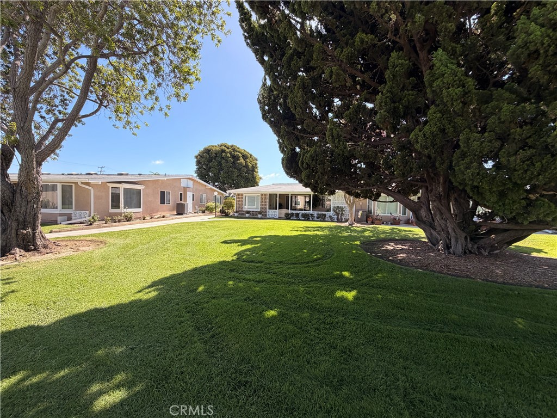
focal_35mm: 14
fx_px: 225
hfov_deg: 102.1
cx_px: 278
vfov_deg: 85.7
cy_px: 209
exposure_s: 1/686
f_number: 2.2
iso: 40
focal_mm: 2.22
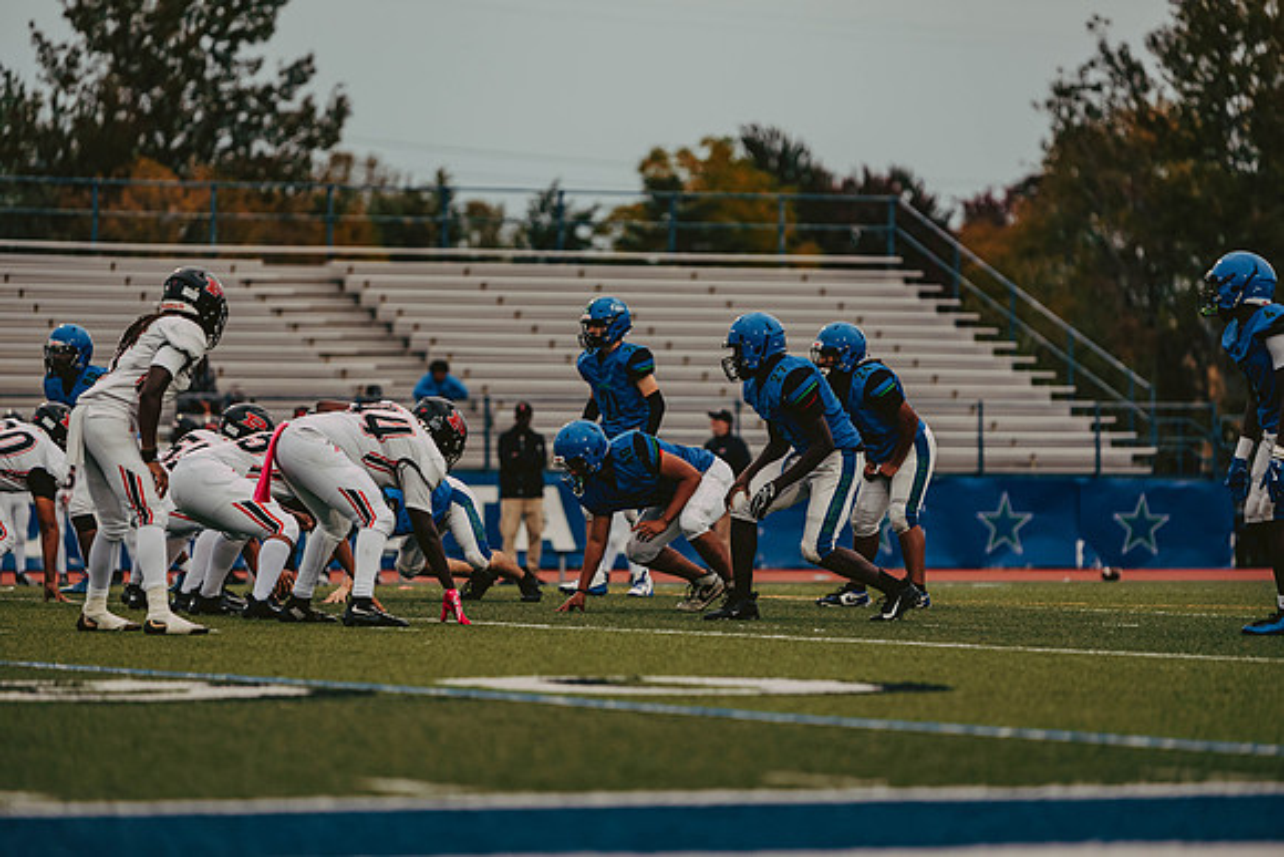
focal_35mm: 200
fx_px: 7135
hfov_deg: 10.3
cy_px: 428
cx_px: 642
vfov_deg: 6.9
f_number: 3.2
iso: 800
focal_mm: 200
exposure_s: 1/640
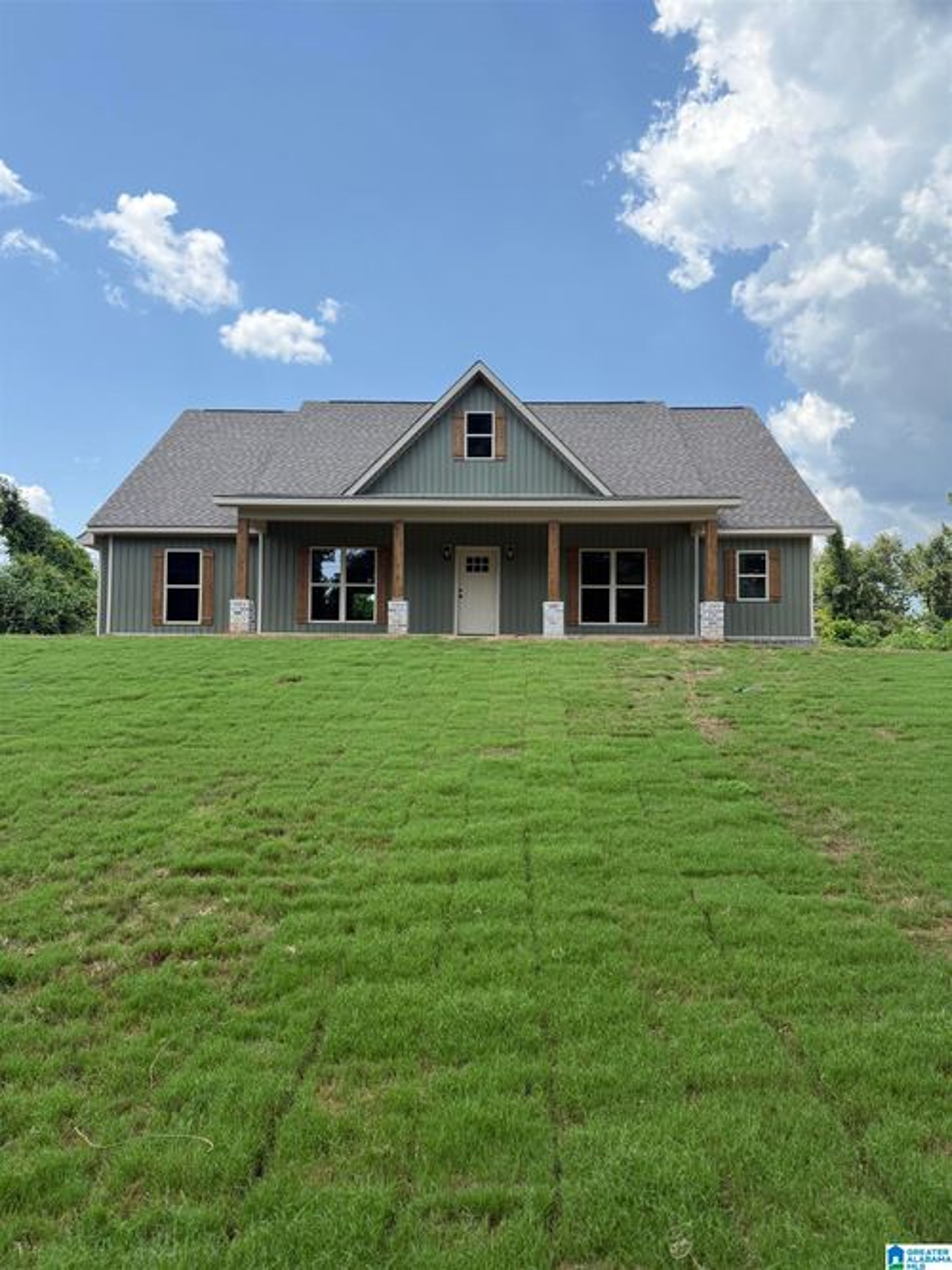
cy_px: 635
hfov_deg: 56.8
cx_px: 476
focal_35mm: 24
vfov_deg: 71.6
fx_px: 880
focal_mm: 6.76
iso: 100
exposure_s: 1/1464
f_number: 1.78
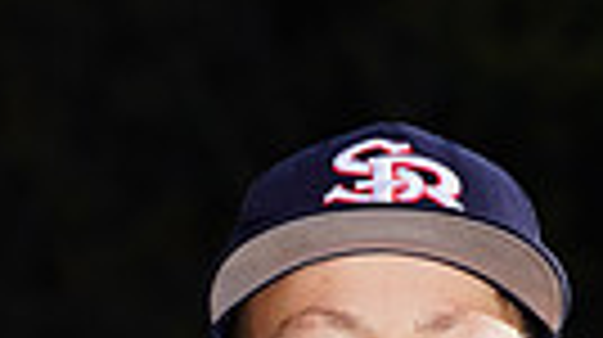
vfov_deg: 1.8
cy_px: 683
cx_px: 171
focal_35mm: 680
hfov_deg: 3.2
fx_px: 10860
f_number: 9
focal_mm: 150
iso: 320
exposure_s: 1/160
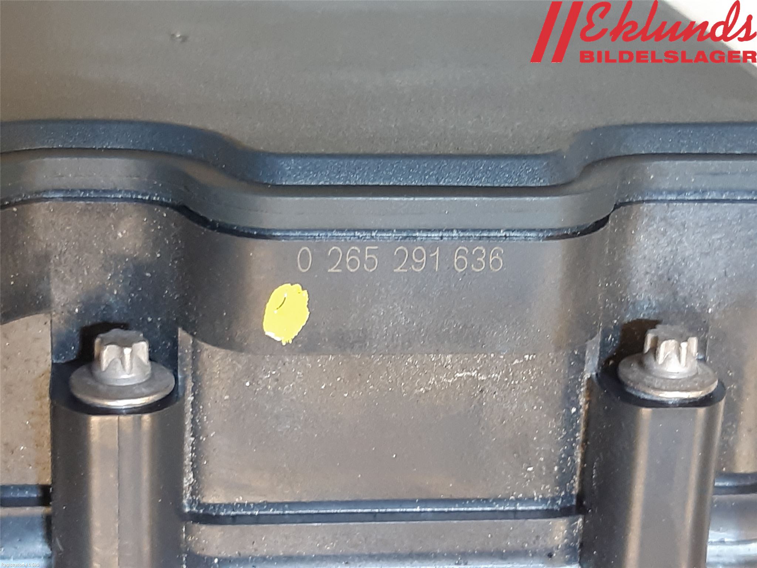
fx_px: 569
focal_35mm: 26
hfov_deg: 67.3
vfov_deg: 53.1
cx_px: 378
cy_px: 284
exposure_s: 1/50
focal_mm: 3.93
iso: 160
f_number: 1.7
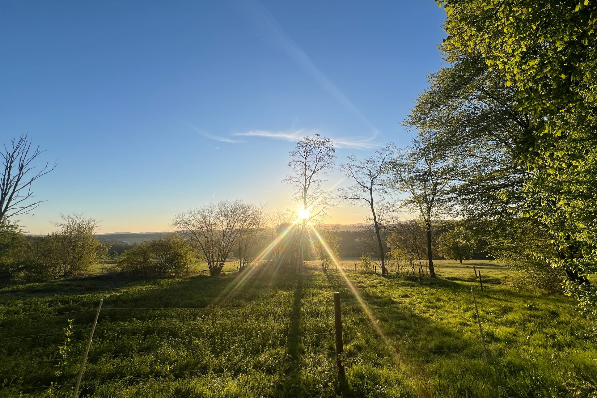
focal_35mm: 14
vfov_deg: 80.9
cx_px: 300
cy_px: 176
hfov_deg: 104.3
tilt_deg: +12.8
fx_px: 232
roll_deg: +0.7
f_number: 1.8
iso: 32
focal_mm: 1.57
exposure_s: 1/847
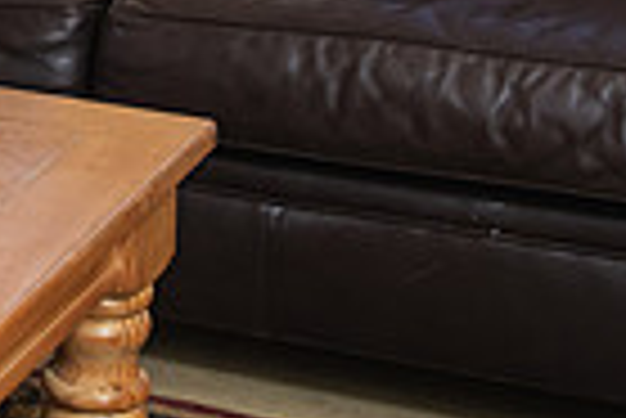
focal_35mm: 129
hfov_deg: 14.4
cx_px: -423
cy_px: -209
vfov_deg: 10.3
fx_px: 2245
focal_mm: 31
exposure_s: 1/80
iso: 1000
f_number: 4.5
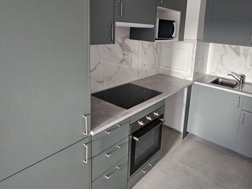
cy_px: 65
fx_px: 167
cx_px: 153
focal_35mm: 23
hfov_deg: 73.0
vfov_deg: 57.8
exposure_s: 1/33.3
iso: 400
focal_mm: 2.2
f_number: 2.2
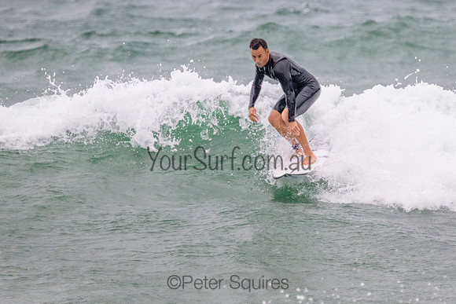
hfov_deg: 1.9
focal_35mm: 1087
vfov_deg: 1.3
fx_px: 13777
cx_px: 302
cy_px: 151
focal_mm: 800
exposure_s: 1/2000
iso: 2000
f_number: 11
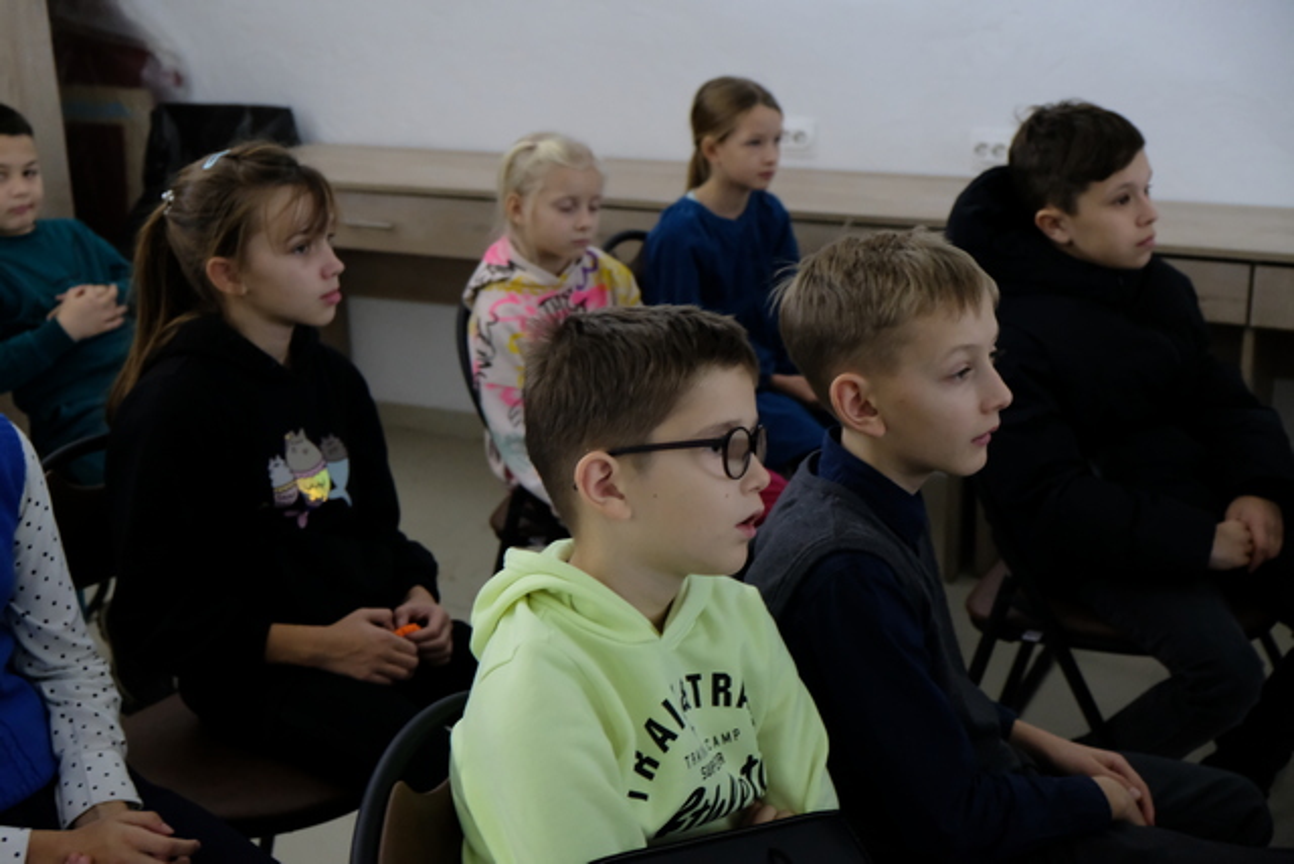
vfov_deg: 29.9
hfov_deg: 43.6
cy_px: 432
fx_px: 1618
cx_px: 647
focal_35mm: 45
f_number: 3.6
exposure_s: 1/28
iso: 3200
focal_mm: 30.2
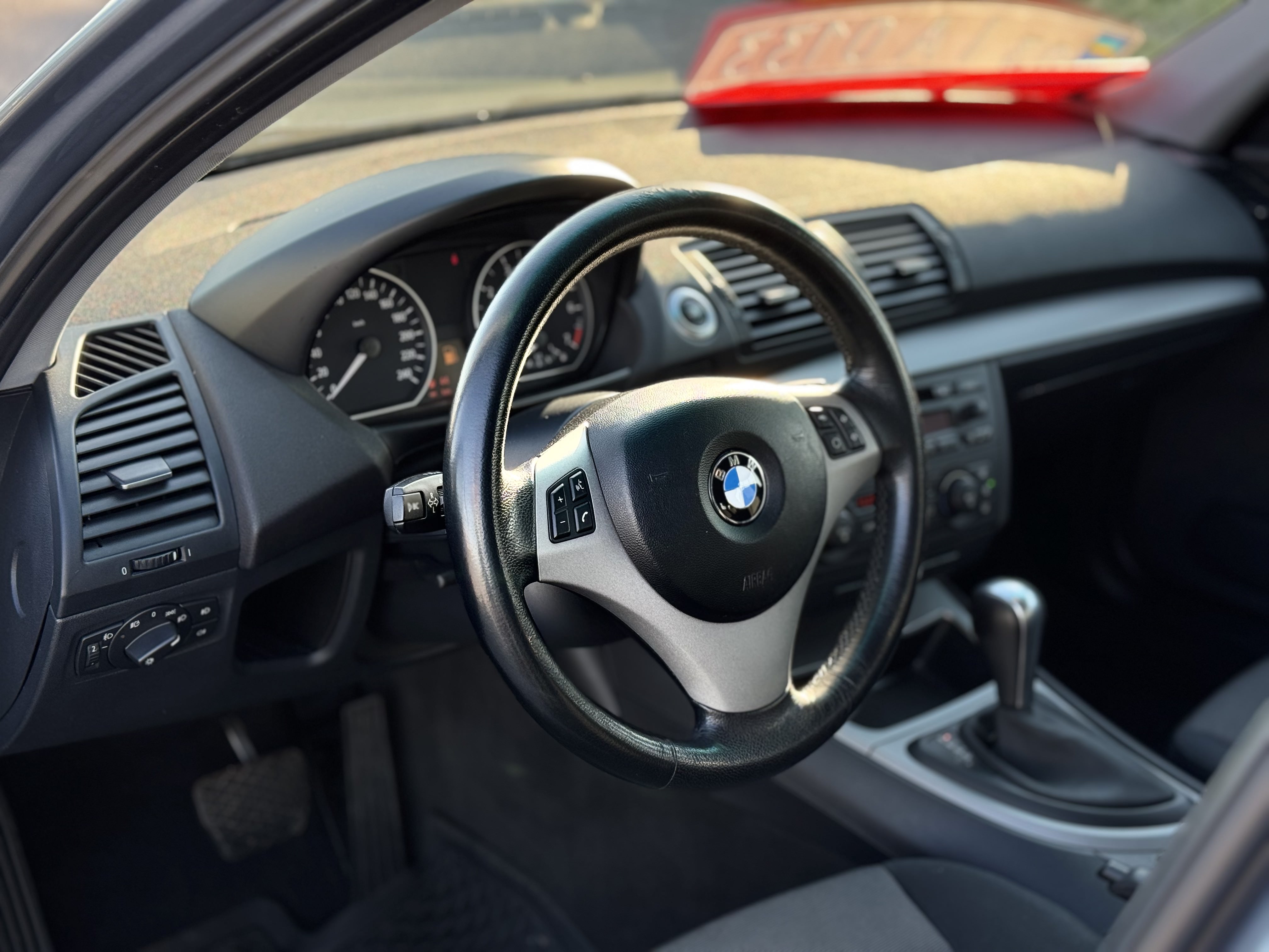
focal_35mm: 48
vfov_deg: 30.3
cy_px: 476
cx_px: 634
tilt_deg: -21.0
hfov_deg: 39.7
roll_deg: -0.1
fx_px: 1760
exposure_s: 1/326
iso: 64
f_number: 1.78
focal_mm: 6.76
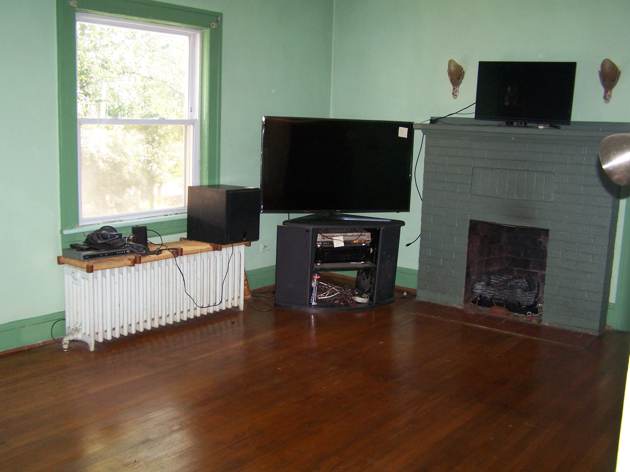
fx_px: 692
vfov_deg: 37.7
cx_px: 315
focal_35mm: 38
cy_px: 236
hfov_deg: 49.0
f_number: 2.8
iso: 140
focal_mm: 6.3
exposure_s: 1/60
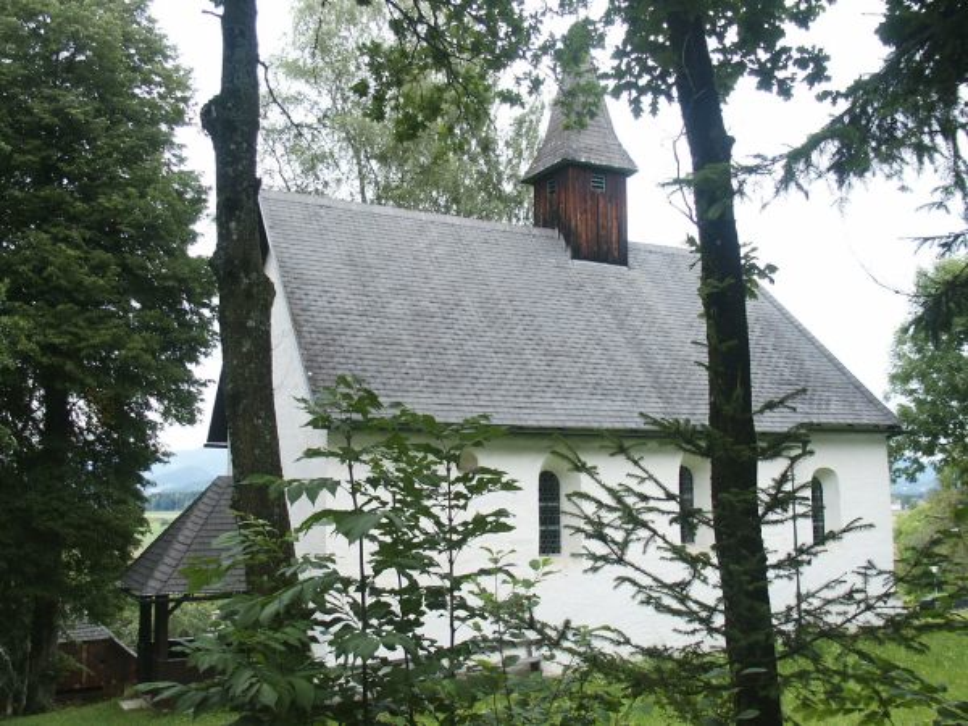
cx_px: 484
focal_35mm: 35
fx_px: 979
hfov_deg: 52.6
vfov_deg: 40.7
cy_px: 363
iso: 64
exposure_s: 1/125
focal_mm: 7.2
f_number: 3
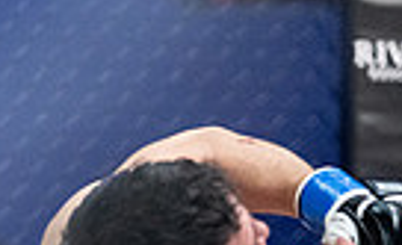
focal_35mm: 390
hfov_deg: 5.4
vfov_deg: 3.3
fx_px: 4245
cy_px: 222
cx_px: 632
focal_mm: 75
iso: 3200
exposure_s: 1/1250
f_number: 2
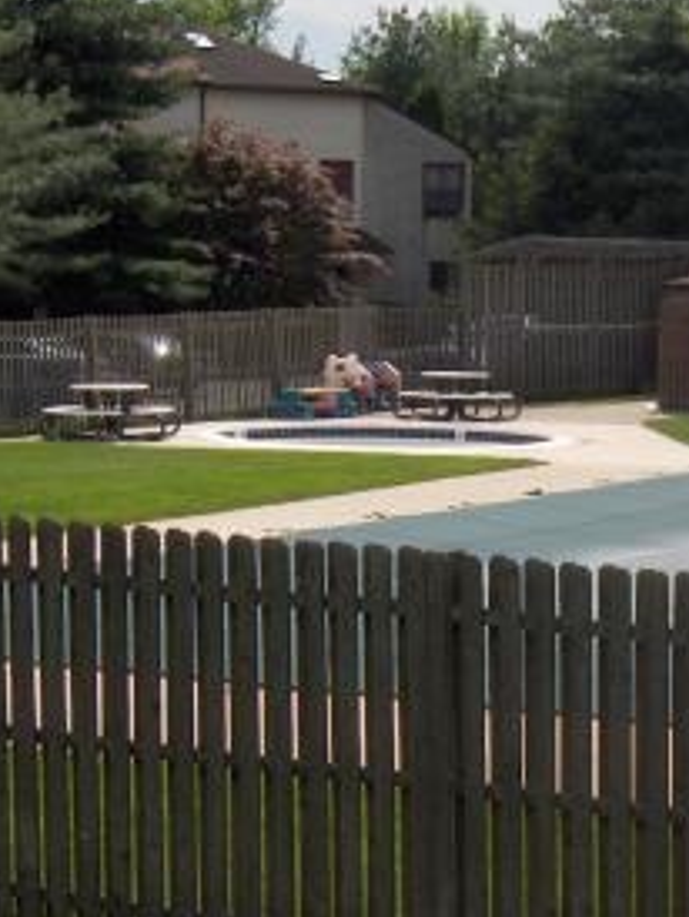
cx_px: 689
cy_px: 592
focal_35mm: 114
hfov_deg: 12.8
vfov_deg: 17.2
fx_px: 3021
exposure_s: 1/649
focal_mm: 8
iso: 50
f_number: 4.8
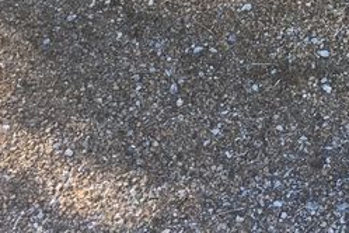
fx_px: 1173
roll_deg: -4.0
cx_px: 514
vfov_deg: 10.6
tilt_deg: -32.6
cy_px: -205
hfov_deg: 15.7
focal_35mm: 121
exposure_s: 1/100
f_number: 2.2
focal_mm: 4.15
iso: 32
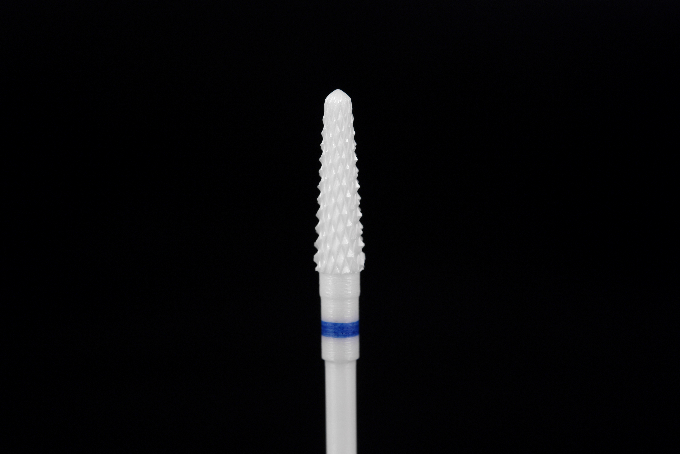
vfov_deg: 22.6
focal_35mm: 60
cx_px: 340
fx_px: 1134
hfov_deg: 33.4
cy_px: 227
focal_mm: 60
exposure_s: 1/125
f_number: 14
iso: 100
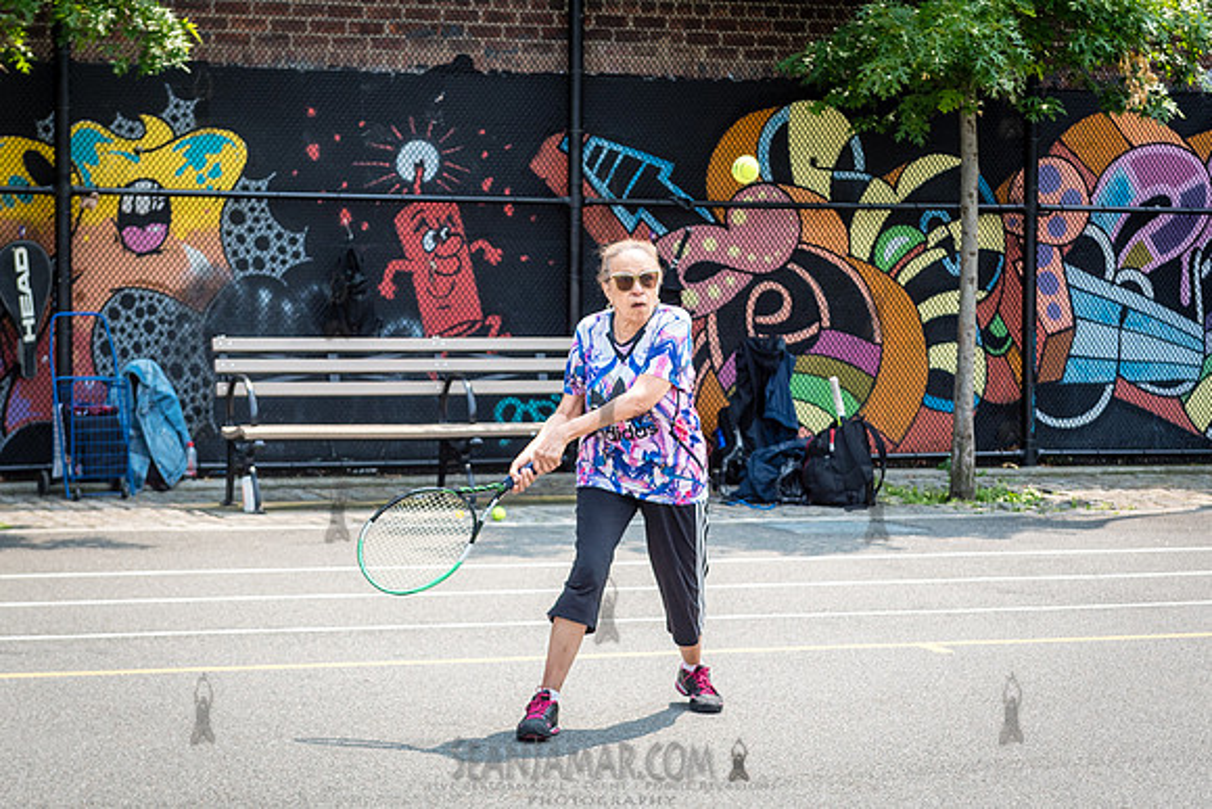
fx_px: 3306
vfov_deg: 13.9
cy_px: 456
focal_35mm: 98
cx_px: 636
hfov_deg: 20.8
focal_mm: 62
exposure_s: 1/1250
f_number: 4.5
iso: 200
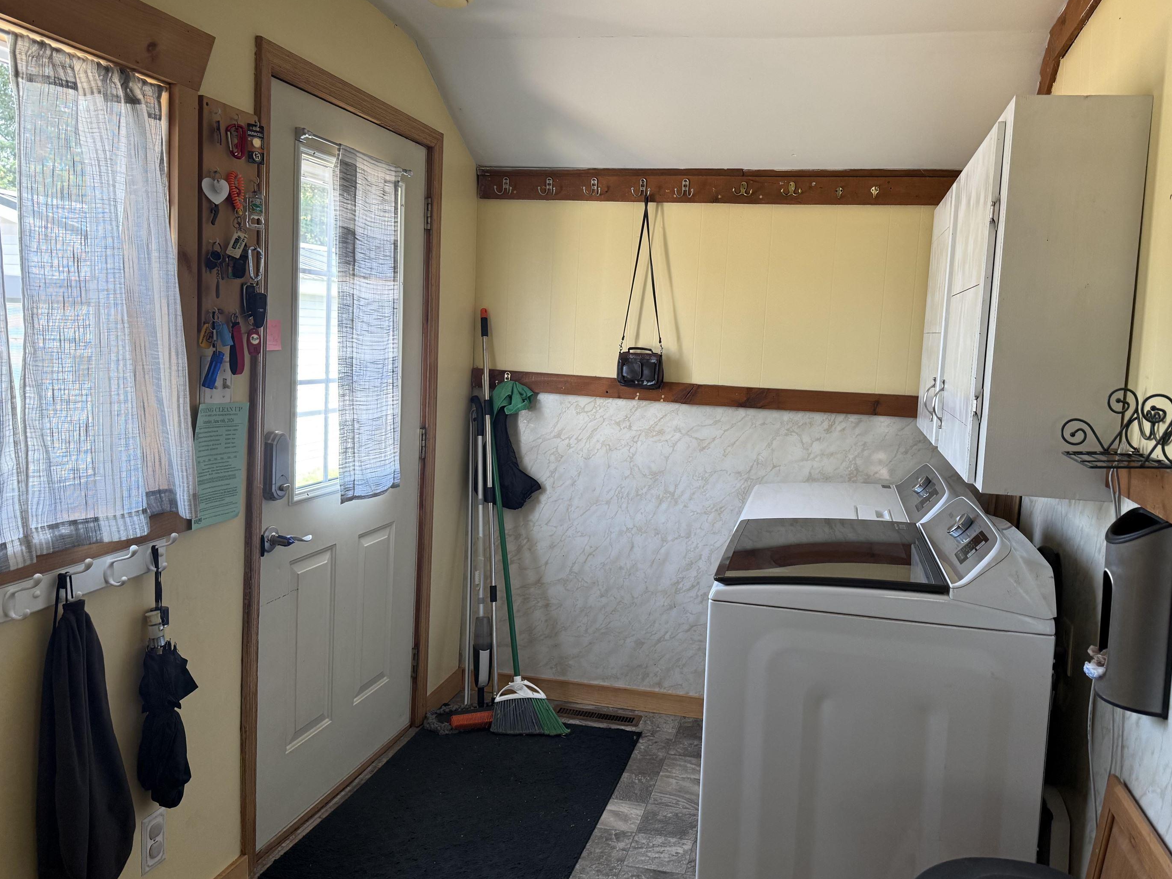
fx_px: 914
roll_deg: -2.5
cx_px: 645
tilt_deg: -5.6
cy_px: 421
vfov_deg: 51.3
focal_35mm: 27
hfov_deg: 65.2
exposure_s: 1/121
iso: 200
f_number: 1.78
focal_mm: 6.76
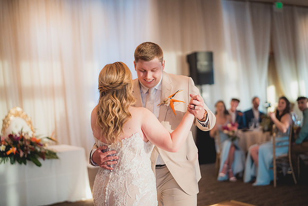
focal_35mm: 50
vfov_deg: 27.0
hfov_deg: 39.6
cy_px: 103
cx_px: 154
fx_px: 428
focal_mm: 50
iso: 1250
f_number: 1.4
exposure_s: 1/1250
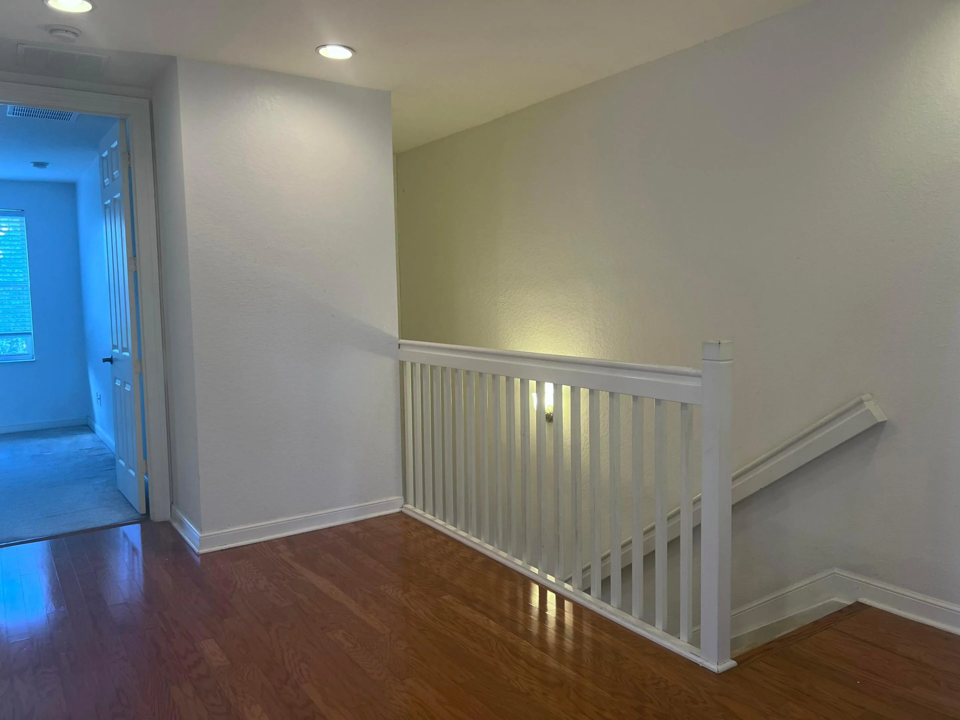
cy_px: 360
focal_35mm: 26
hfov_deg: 67.3
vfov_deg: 53.1
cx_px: 480
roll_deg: +1.2
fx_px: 721
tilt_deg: -4.9
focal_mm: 5.7
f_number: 1.5
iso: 125
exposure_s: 1/120
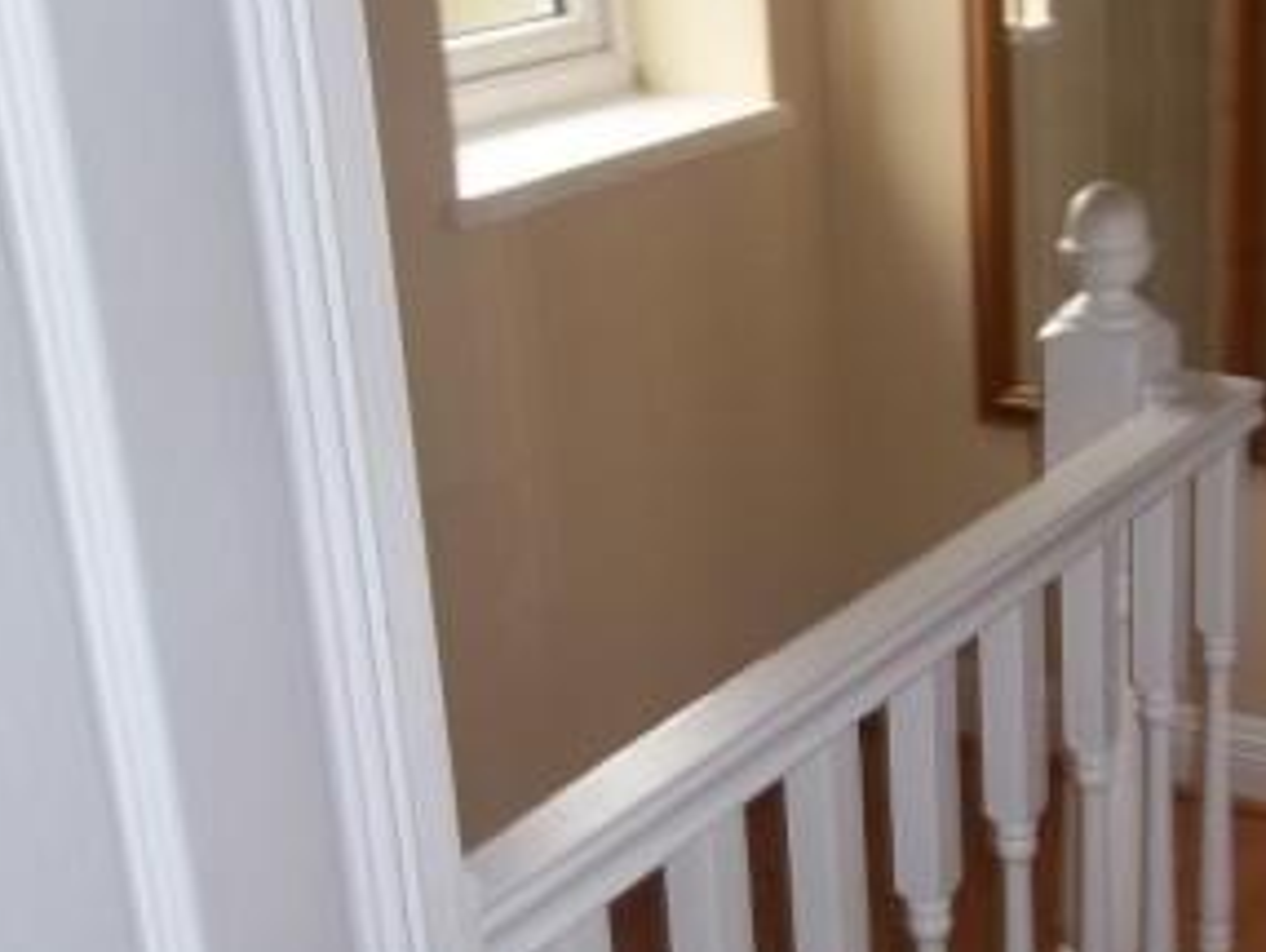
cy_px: 494
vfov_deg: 25.7
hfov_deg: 32.5
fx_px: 2086
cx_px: 1078
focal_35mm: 57
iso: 64
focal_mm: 5.05
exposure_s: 1/30
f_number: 3.5
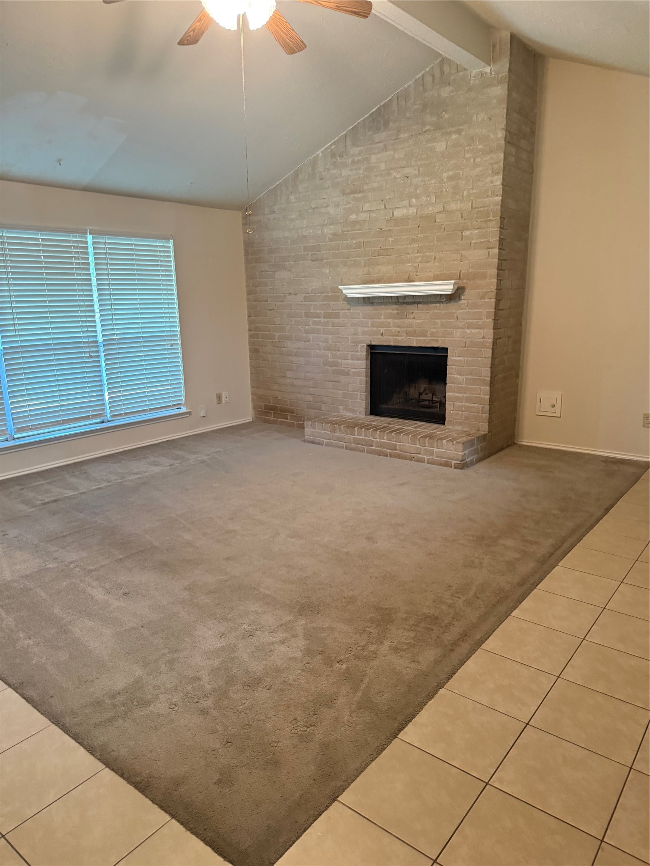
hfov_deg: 56.8
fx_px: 601
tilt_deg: -13.7
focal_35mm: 24
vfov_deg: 71.6
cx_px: 325
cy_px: 433
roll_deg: -1.0
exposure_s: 1/60
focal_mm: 6.76
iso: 500
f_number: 1.78
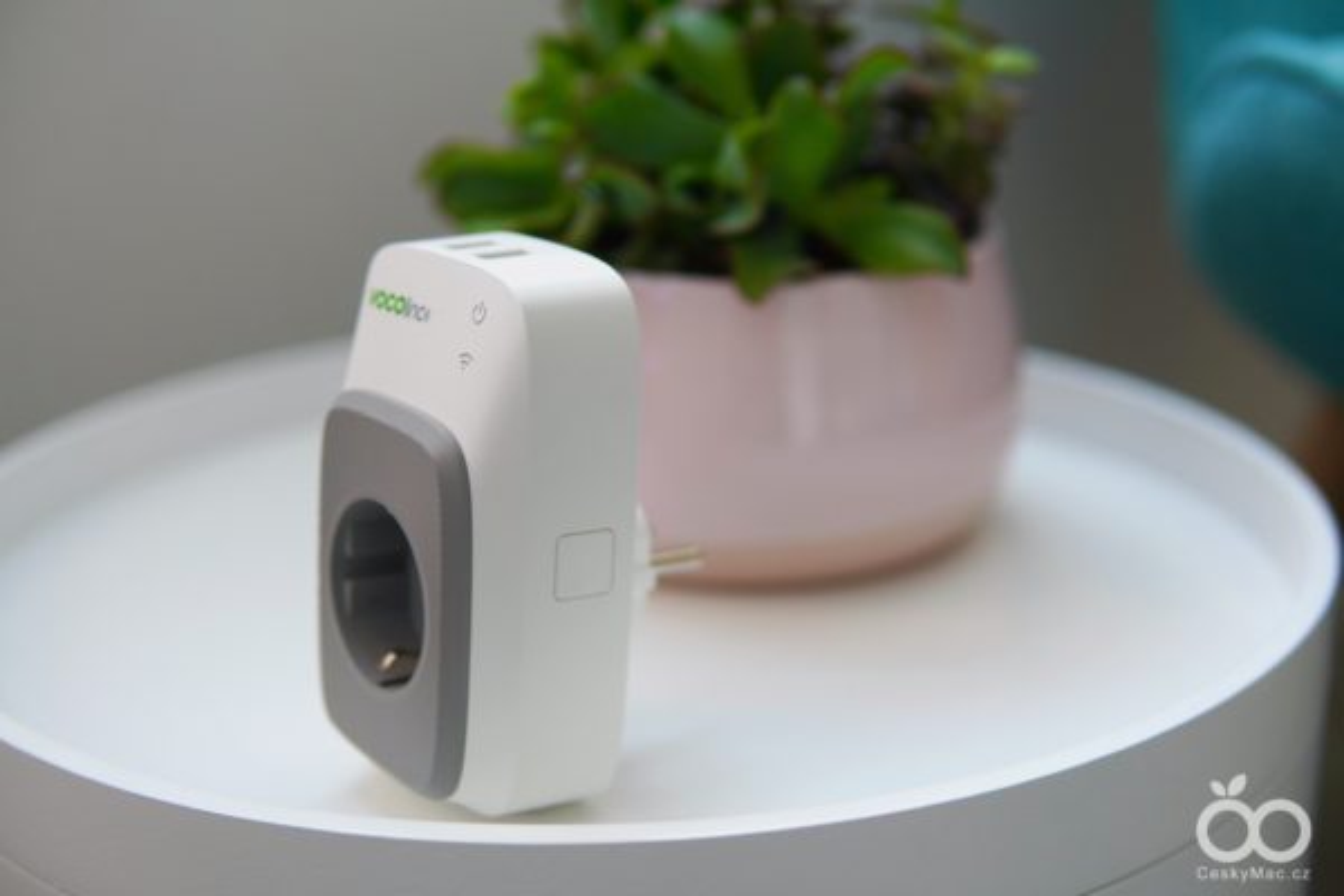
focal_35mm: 45
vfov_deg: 29.9
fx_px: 1680
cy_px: 448
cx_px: 672
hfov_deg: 43.6
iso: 320
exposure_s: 1/50
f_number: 2.2
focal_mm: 30
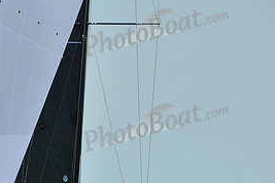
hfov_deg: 4.7
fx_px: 3323
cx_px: 31
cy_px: 193
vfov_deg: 3.2
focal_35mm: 435
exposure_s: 1/1250
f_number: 10
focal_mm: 200
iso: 320
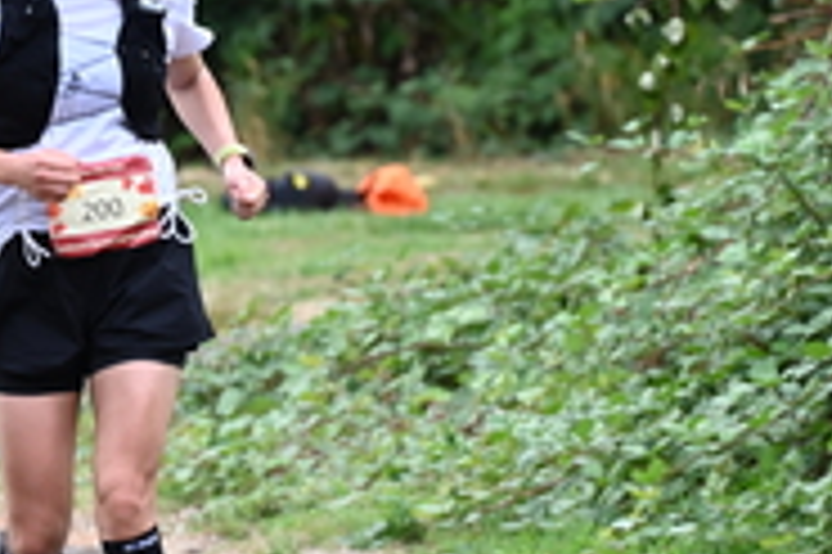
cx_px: 45
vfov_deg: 2.3
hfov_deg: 3.5
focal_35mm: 594
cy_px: 142
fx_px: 13716
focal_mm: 200
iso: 500
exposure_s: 1/250
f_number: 6.3
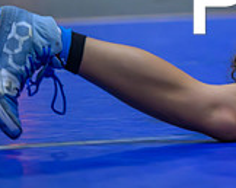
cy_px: -7
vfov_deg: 2.7
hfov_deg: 3.4
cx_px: 392
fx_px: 3988
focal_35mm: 572
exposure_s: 1/800
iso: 9000
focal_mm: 170
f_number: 2.8
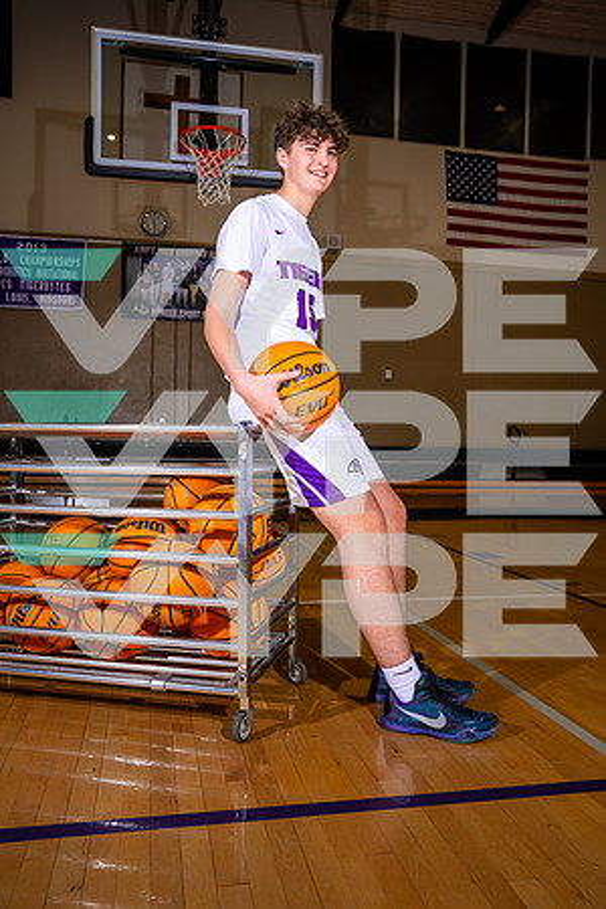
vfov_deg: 61.9
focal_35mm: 30
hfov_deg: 43.6
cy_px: 454
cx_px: 303
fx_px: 757
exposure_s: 1/125
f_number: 5.6
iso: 200
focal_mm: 30
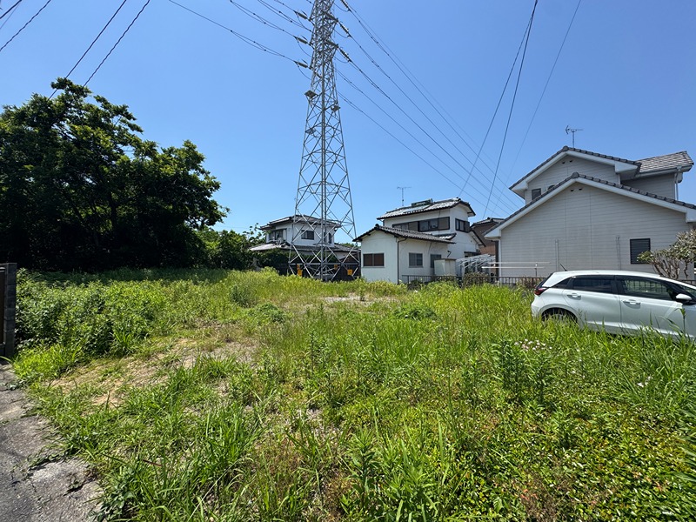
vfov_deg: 85.7
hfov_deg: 102.1
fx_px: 281
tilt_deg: +3.7
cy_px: 261
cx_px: 348
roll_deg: +0.1
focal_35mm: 14
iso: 50
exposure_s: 1/1927
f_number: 2.2
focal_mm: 2.22
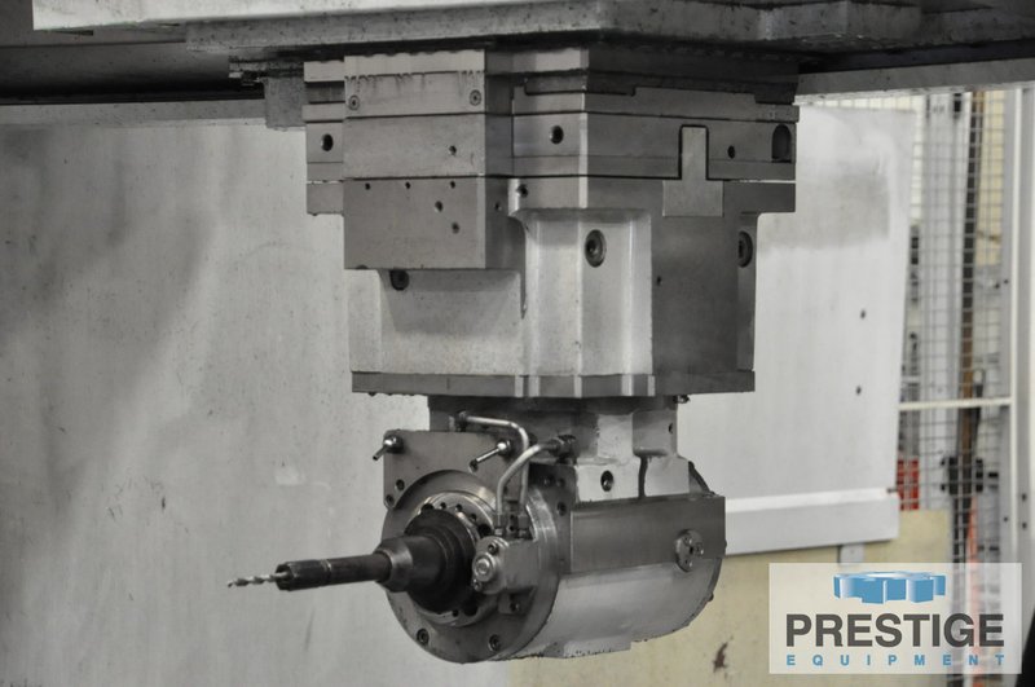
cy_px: 344
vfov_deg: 11.4
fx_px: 3445
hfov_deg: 17.1
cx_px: 518
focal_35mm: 120
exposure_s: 1/30
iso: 3200
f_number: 8
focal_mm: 80
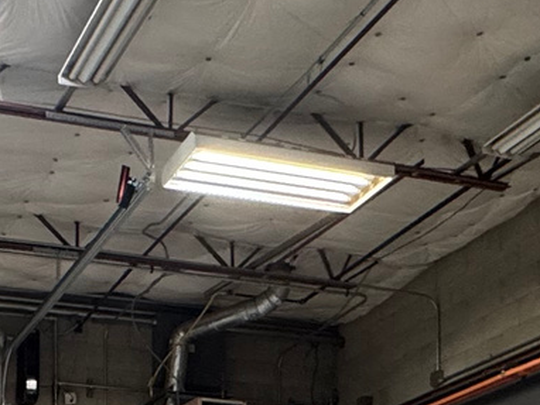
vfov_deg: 17.3
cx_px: 131
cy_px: 648
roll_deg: -0.2
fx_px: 1171
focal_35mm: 75
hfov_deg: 25.6
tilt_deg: +4.2
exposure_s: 1/60
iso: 250
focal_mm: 2.22
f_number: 2.2
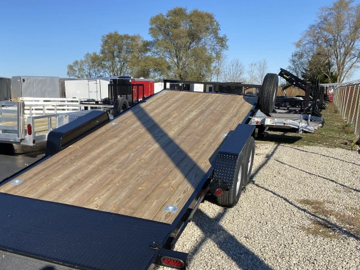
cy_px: 176
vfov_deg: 36.5
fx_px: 406
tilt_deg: -10.5
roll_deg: +0.4
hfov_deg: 47.3
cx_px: 128
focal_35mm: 39
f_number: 1.8
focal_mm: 4.25
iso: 32
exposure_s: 1/2755
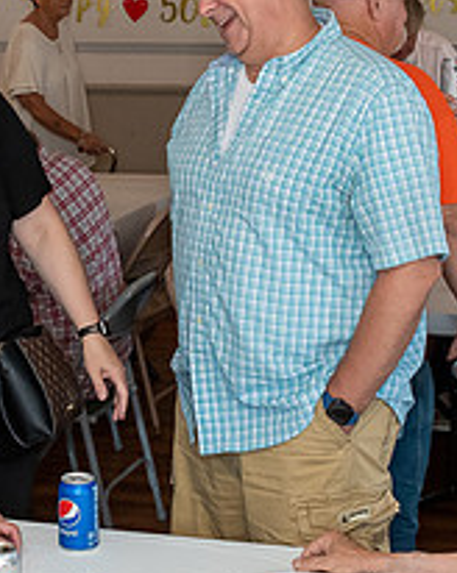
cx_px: 104
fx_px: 1916
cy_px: 231
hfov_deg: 13.5
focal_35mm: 113
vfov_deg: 17.0
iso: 1600
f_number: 4
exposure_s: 1/125
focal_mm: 24
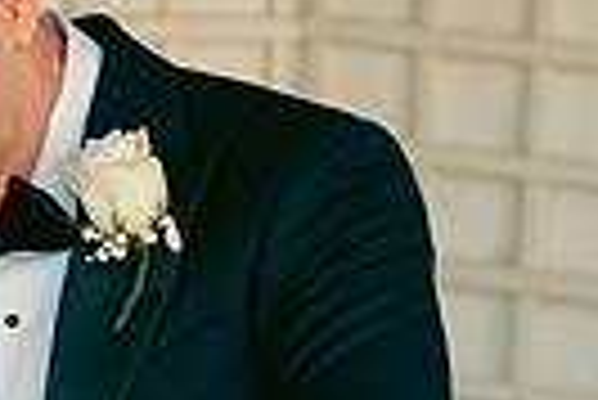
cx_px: -72
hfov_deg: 7.8
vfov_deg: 5.2
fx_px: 4357
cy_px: 425
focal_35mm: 262
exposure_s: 1/250
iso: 320
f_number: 3.5
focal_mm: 60
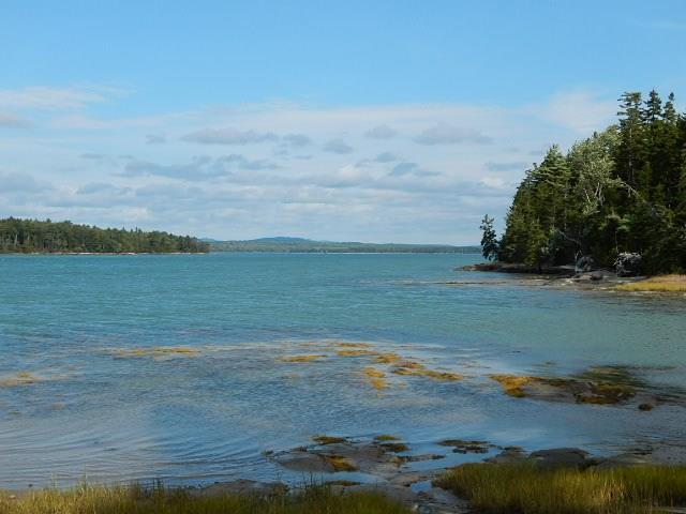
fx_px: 991
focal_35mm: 50
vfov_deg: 29.1
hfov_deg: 38.2
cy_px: 257
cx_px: 343
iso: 125
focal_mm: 8.9
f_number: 4
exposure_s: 1/1000
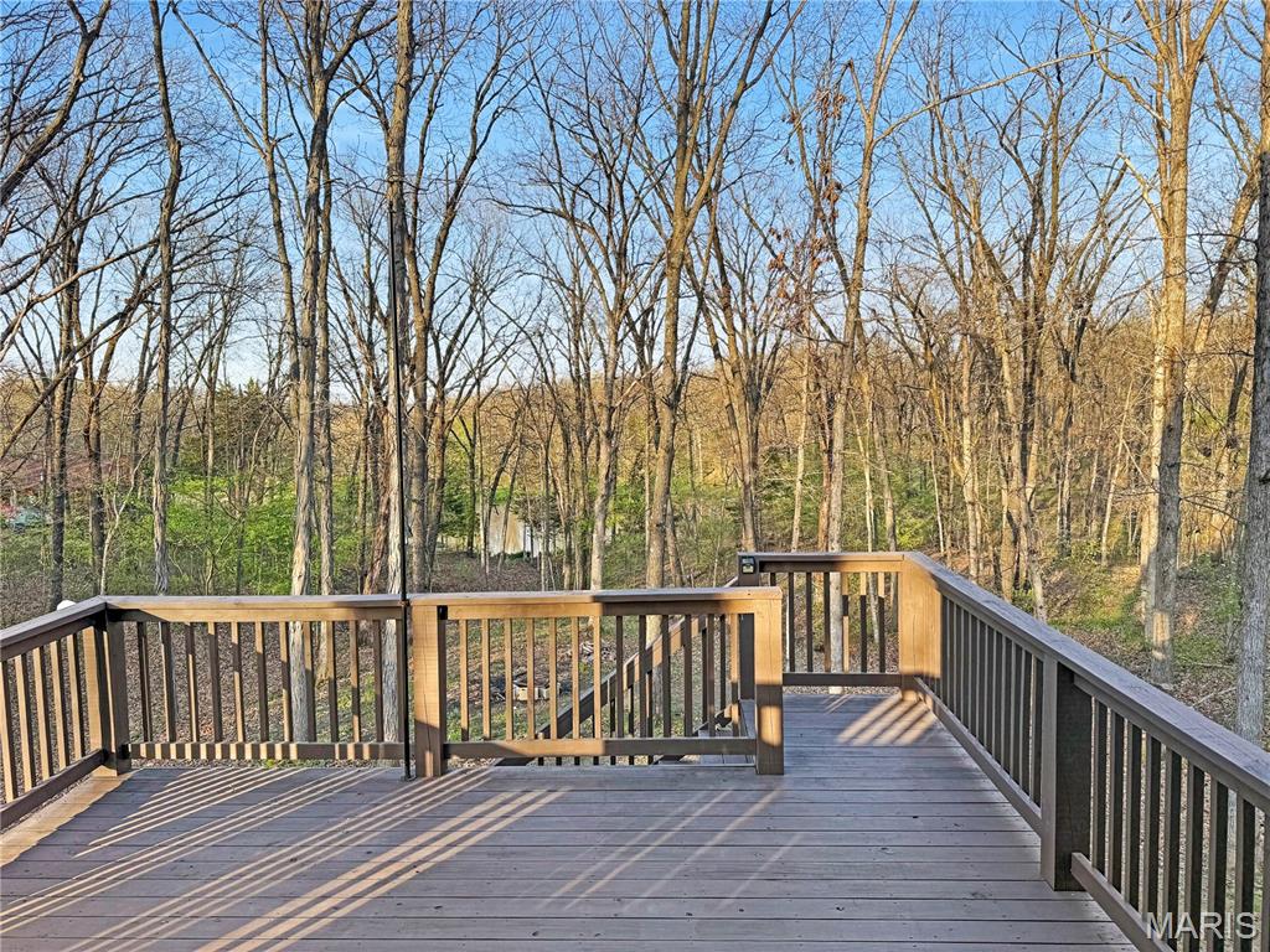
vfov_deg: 56.8
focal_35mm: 24
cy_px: 476
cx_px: 635
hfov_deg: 71.6
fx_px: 881
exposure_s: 1/1106
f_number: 1.78
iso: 80
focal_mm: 6.76
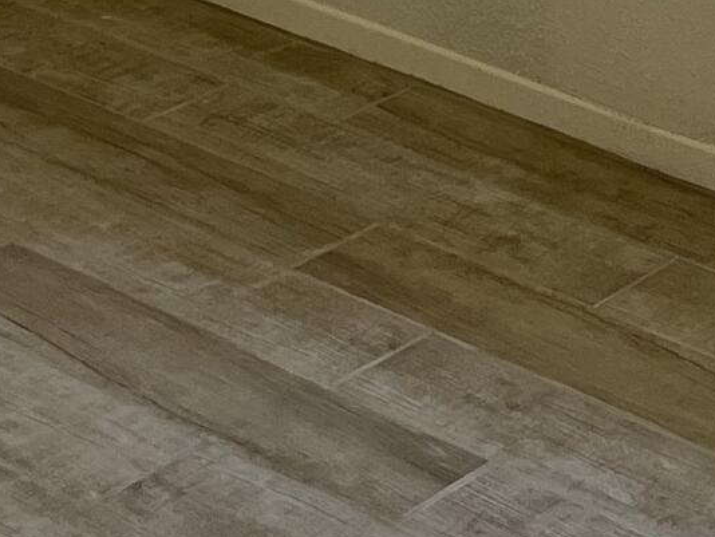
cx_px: 107
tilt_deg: -5.9
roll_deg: -1.9
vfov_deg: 9.0
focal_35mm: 146
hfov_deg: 13.4
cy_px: -821
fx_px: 3017
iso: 64
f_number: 1.6
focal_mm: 5.1
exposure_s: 1/120
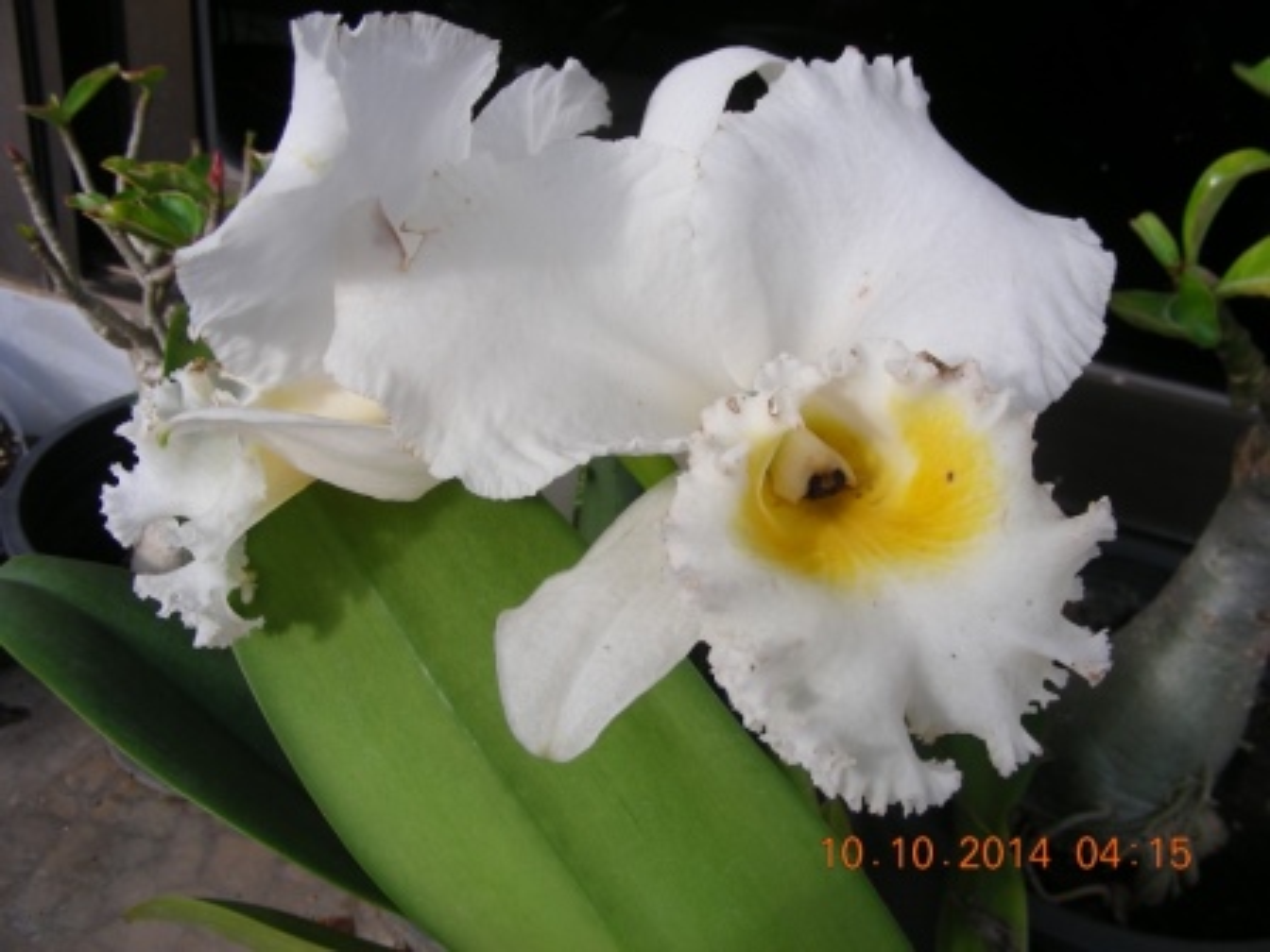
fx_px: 1394
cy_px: 476
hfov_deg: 49.0
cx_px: 635
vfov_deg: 37.7
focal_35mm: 38
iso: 50
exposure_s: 1/272
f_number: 4
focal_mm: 6.3
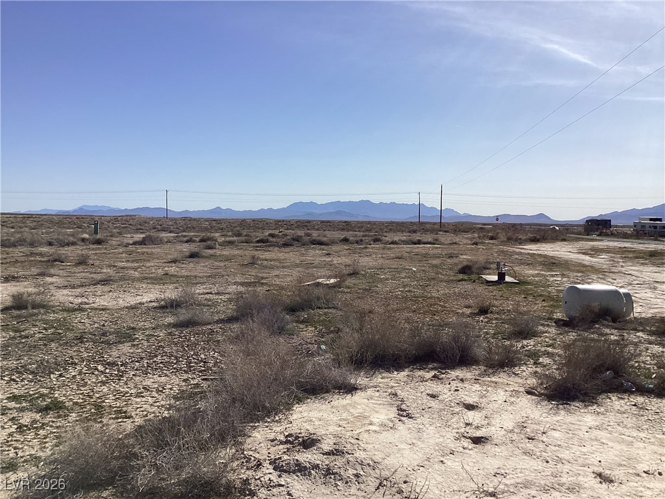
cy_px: 250
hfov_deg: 58.4
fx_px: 596
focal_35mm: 31
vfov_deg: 45.4
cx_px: 332
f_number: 2.4
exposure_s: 1/3401
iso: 25
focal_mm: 3.3
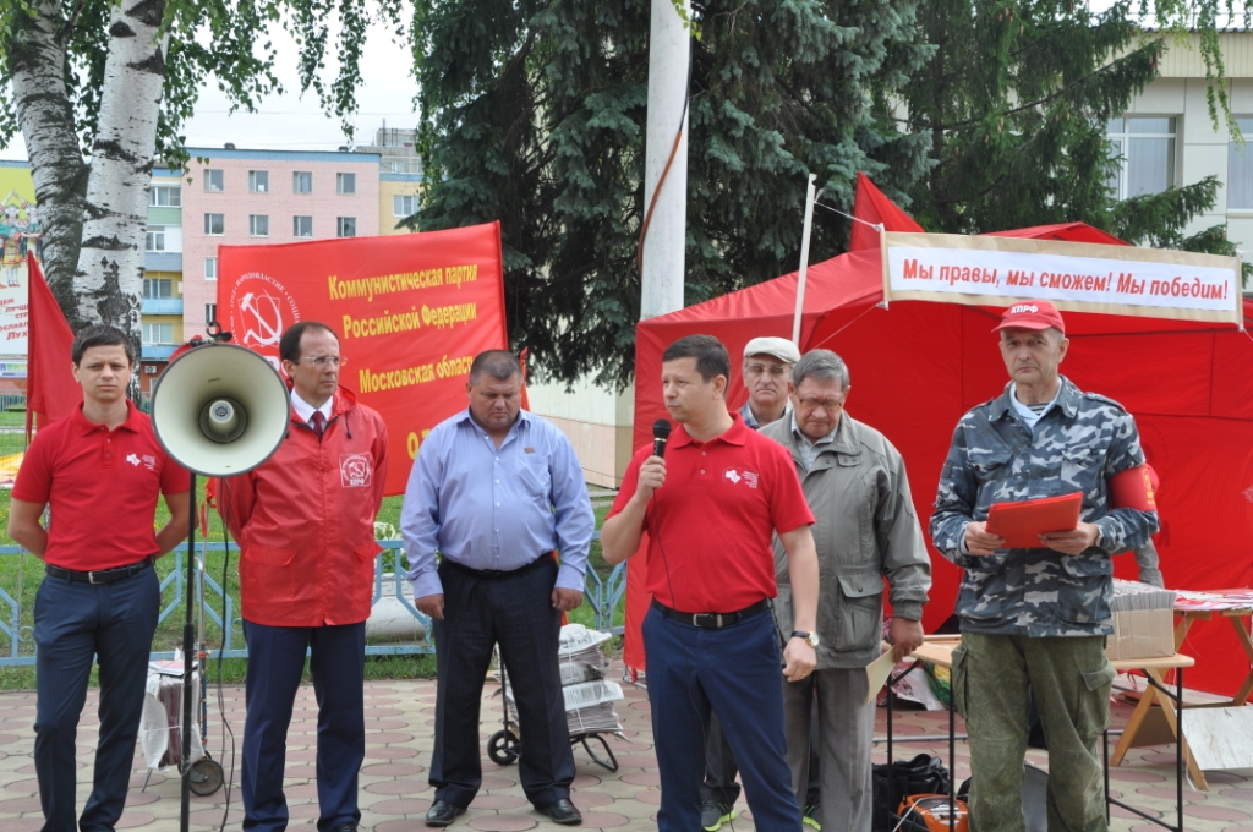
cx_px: 626
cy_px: 416
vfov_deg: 23.7
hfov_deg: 35.1
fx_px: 1981
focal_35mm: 57
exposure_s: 1/125
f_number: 11
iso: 200
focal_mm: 38
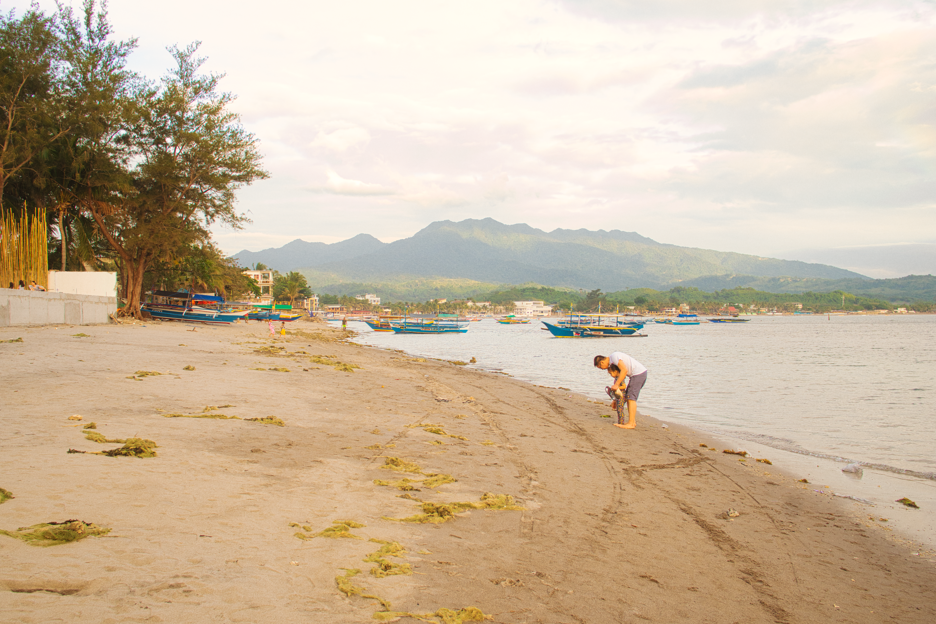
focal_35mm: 36
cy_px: 312
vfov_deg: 36.9
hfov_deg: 53.1
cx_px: 468
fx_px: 936
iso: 200
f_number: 5.6
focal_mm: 24
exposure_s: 1/60
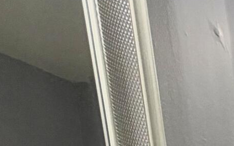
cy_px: 455
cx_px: 616
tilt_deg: -12.0
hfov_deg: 13.2
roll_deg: -1.0
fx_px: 612
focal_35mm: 96
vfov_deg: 9.9
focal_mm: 2.22
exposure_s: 1/120
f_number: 2.2
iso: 200
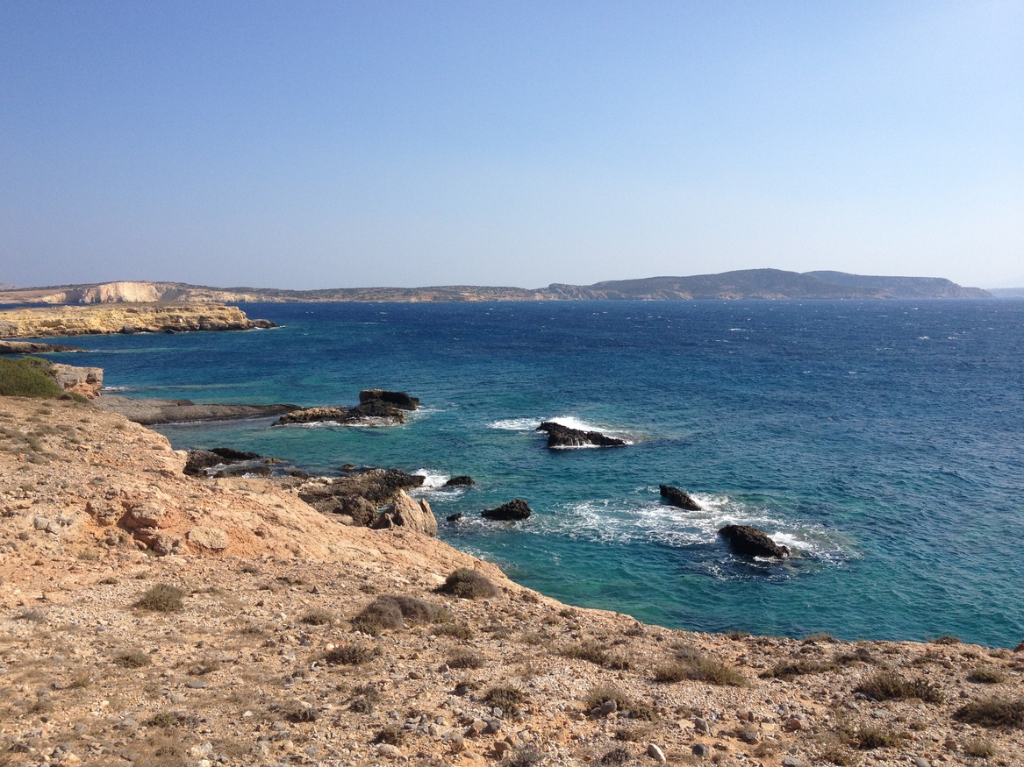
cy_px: 379
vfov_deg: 39.6
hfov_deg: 51.4
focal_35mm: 36
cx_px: 502
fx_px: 1065
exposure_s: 1/2123
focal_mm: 4.28
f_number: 2.4
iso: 50
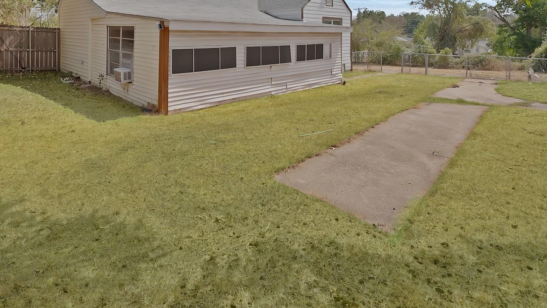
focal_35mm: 20
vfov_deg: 49.4
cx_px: 219
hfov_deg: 85.6
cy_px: 27
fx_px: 290
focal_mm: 12
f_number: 9
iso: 640
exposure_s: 1/100
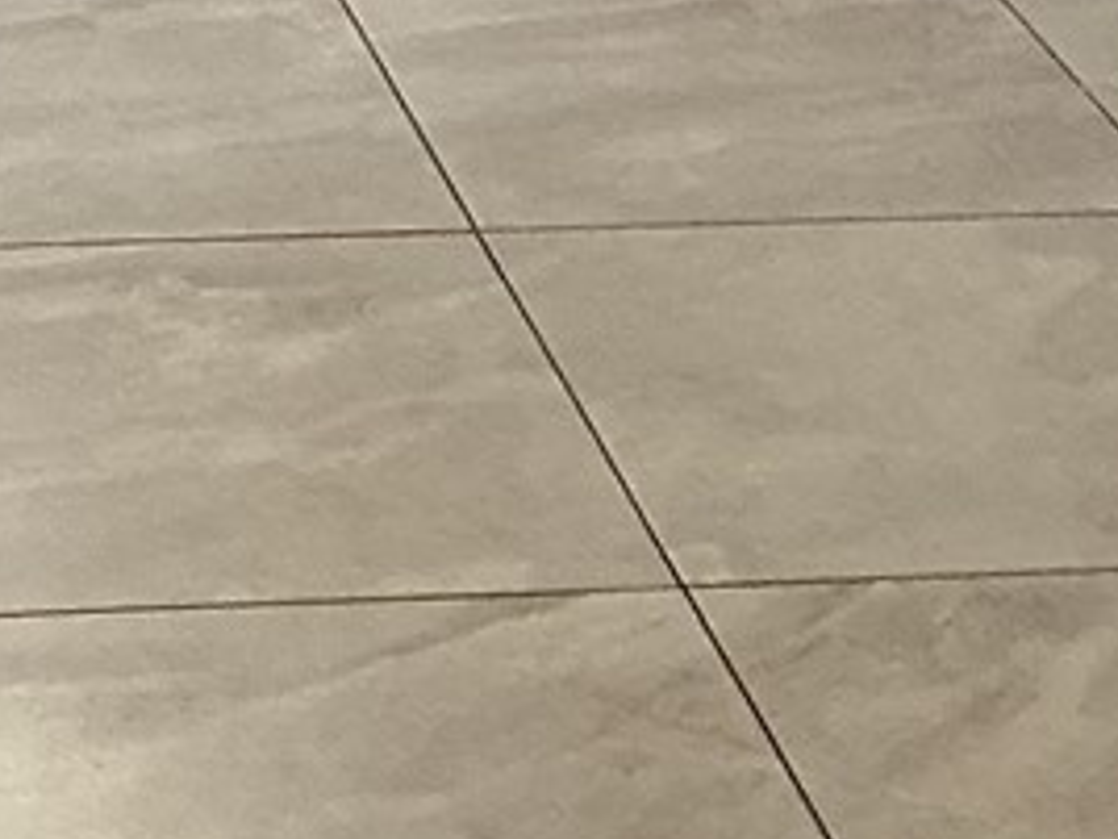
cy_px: -1140
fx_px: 5587
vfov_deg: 8.0
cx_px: -221
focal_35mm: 173
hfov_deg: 11.2
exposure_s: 1/60
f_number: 1.8
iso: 125
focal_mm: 3
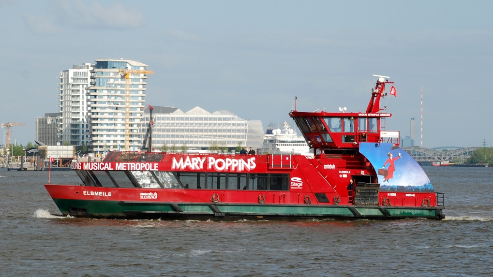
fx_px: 1549
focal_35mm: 119
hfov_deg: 18.1
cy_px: 140
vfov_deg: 10.2
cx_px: 246
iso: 140
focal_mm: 75
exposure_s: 1/250
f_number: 10
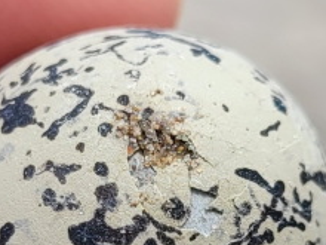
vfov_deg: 20.4
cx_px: 145
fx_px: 669
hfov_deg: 27.4
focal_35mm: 71
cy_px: 214
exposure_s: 1/3333
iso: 40
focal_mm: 5.4
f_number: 1.8
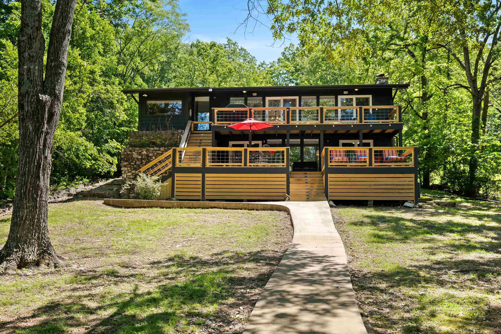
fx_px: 487
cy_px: 167
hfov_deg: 54.4
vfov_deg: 37.9
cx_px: 250
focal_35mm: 35
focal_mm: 35
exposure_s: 1/500
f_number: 5.6
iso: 250
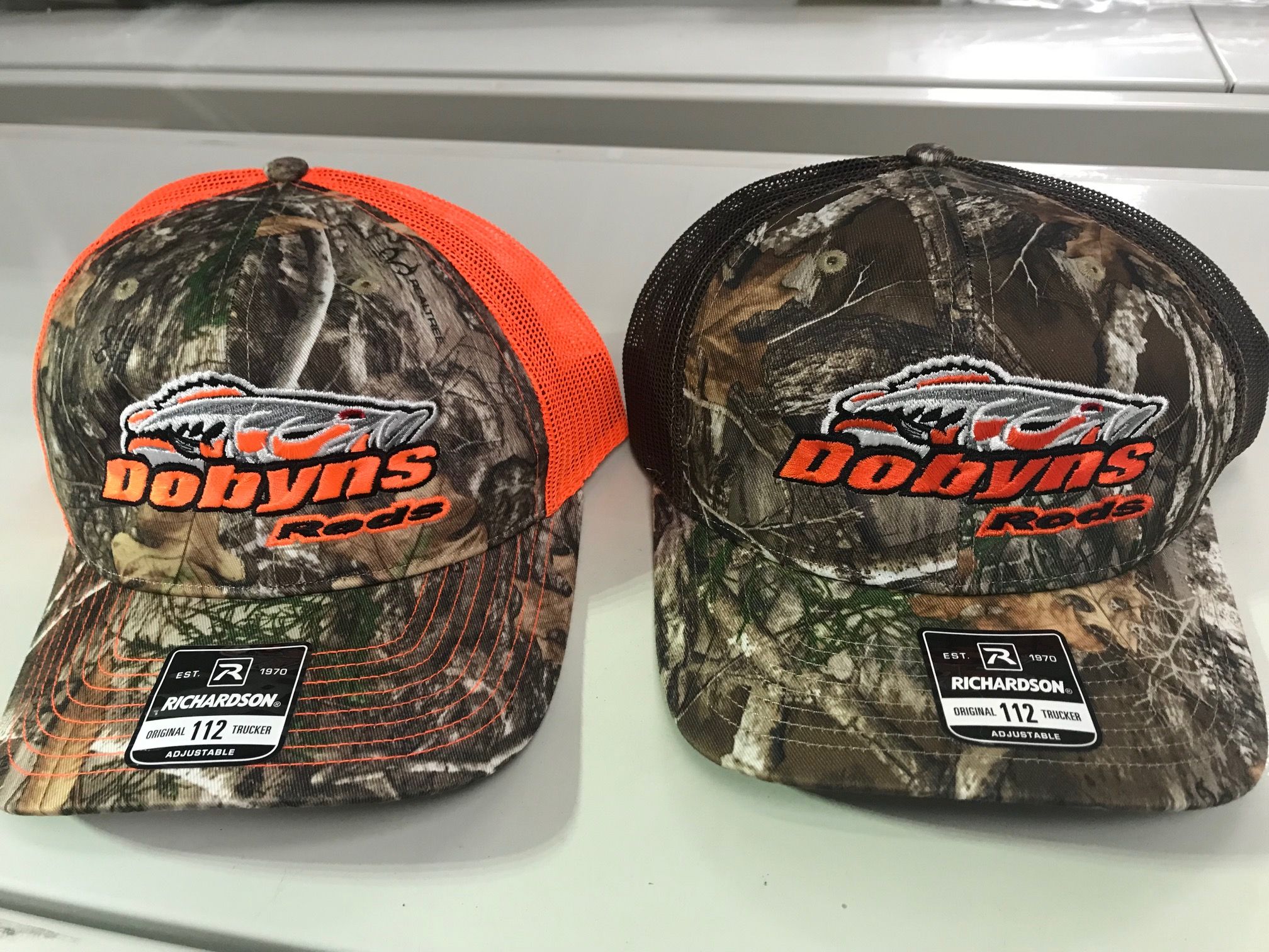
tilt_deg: -44.2
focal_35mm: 28
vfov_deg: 49.7
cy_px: 476
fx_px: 1026
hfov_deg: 63.4
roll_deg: +4.4
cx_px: 634
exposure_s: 1/25
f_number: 1.8
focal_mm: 3.99
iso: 40
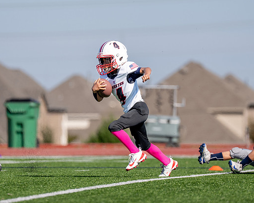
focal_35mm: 397
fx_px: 2984
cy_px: 106
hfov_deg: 4.9
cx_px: 146
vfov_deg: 3.9
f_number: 2.8
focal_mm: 200
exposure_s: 1/4000
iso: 160
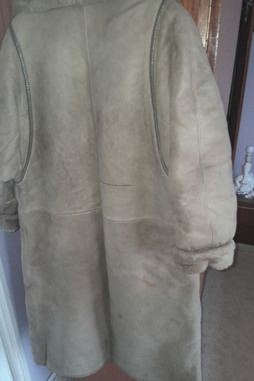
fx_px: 296
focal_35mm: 28
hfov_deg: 46.4
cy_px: 192
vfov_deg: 65.5
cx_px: 131
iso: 320
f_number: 1.8
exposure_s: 1/50
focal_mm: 3.98
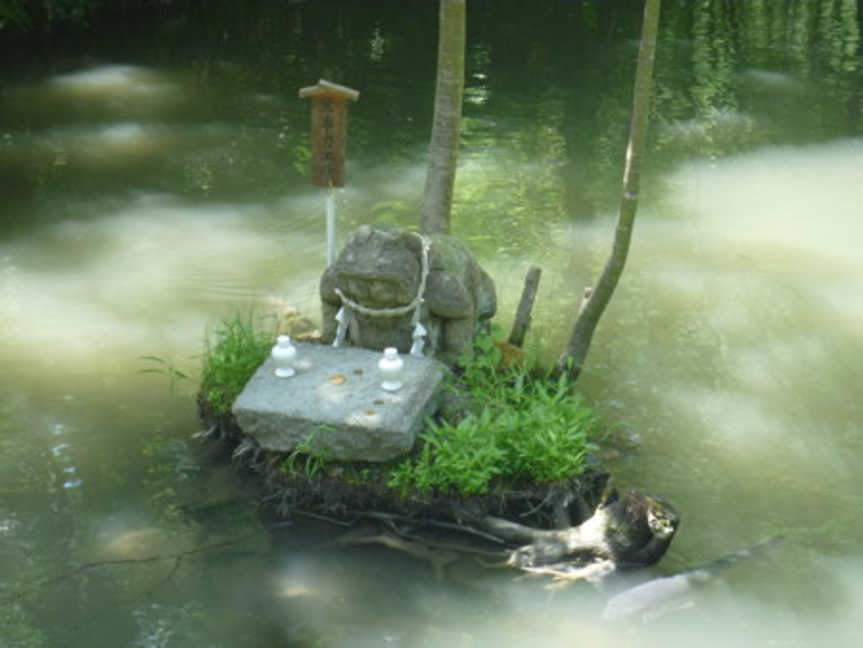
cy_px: 324
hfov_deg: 22.2
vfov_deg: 16.8
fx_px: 2195
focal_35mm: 88
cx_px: 432
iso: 200
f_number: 5.4
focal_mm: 15.6
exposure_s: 1/60
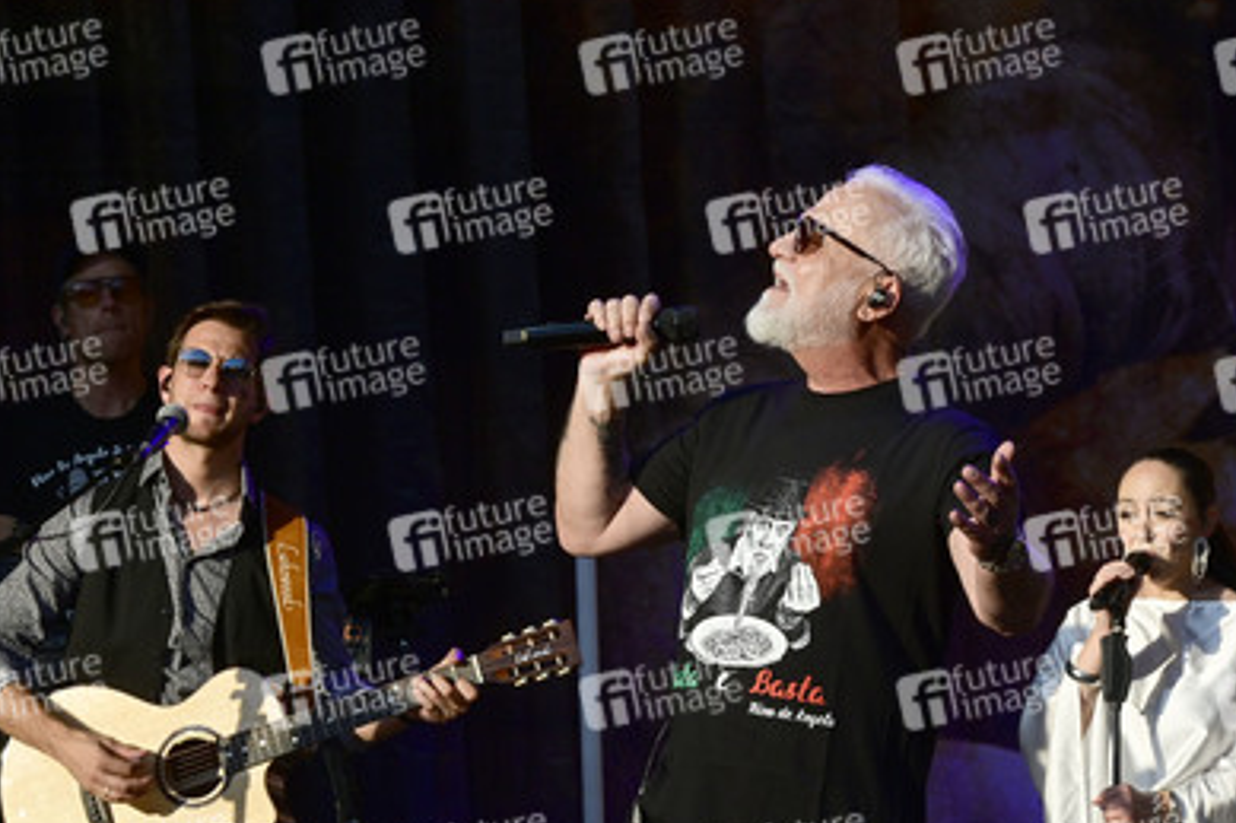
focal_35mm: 226
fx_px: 7756
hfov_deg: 9.1
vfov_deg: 6.1
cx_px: 704
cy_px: 454
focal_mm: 195
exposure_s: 1/500
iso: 1250
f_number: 18
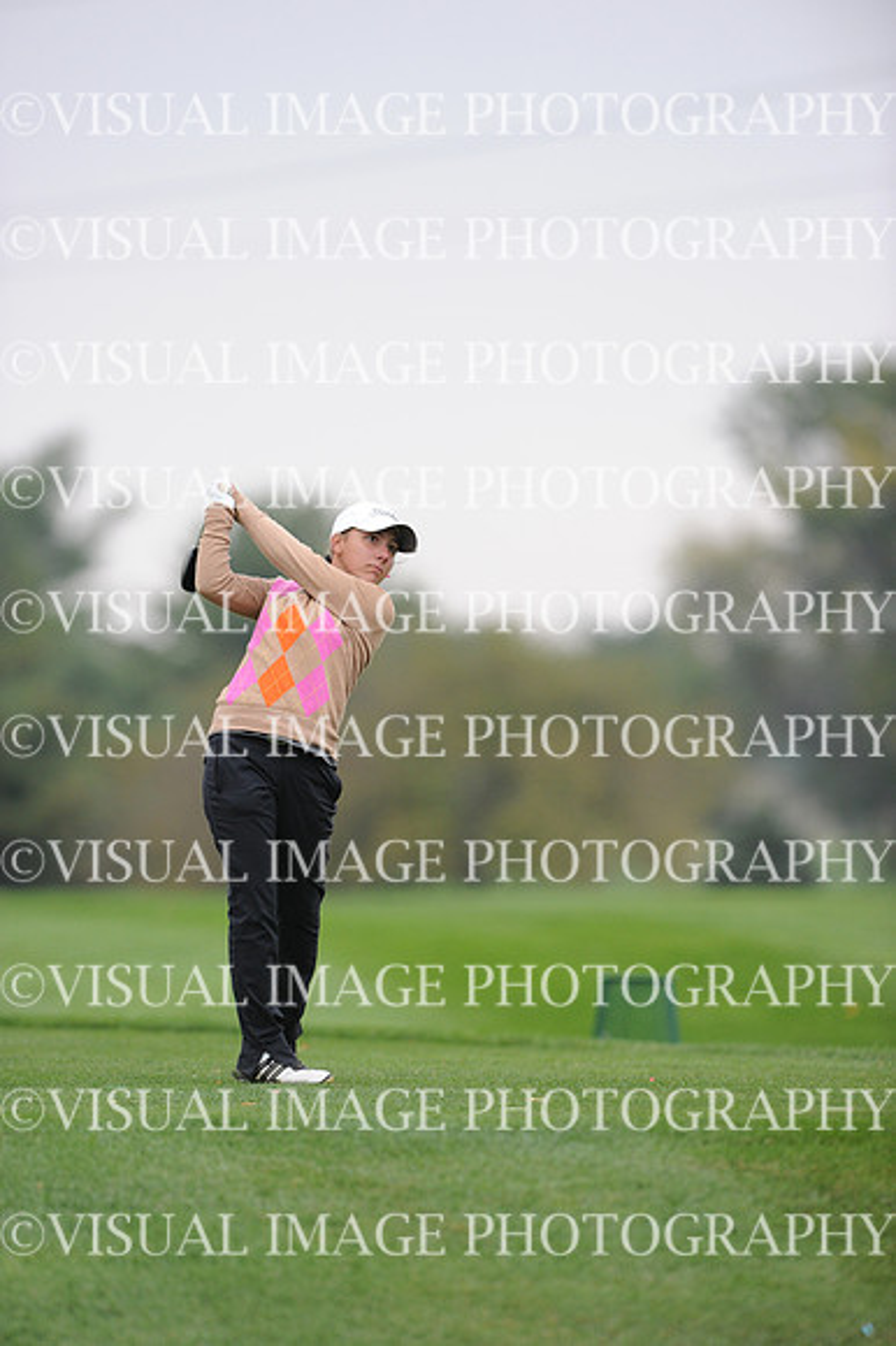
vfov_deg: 5.2
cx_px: 448
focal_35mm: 400
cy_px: 673
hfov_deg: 3.4
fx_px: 14950
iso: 1250
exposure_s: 1/2000
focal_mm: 400
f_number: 4
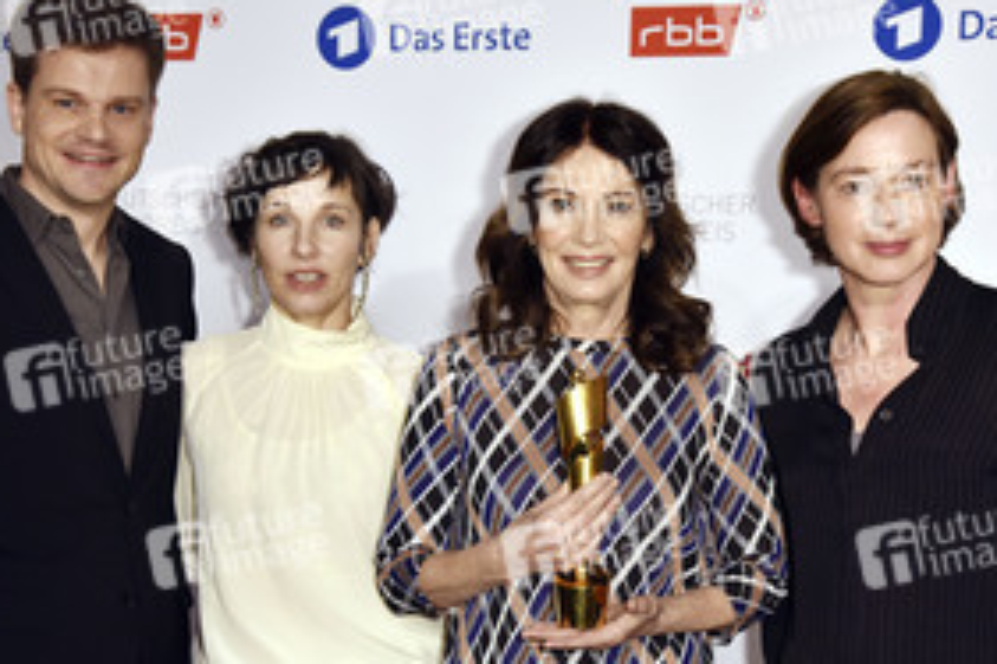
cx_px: 498
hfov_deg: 26.3
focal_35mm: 77
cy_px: 458
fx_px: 2131
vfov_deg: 17.6
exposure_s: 1/125
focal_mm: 48
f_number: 5.6
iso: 1000
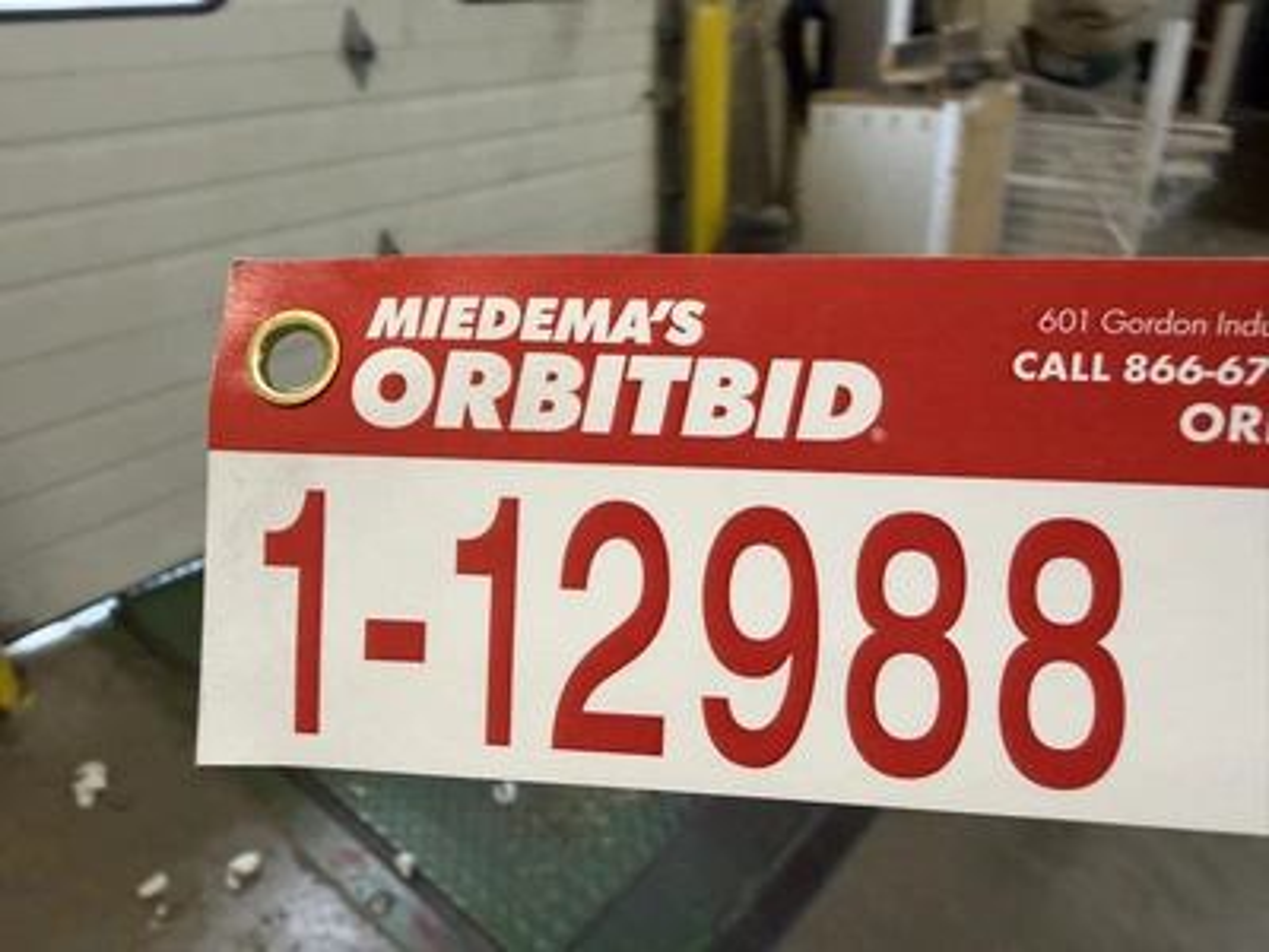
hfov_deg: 71.6
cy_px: 476
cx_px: 634
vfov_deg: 56.8
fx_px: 880
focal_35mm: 24
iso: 200
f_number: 2.2
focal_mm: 2.22
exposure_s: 1/60
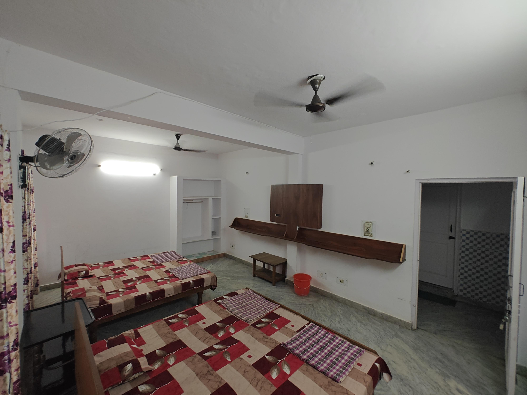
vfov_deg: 85.7
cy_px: 198
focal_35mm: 14
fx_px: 213
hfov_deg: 102.1
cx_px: 264
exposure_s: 1/33
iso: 250
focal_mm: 2.59
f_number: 2.2
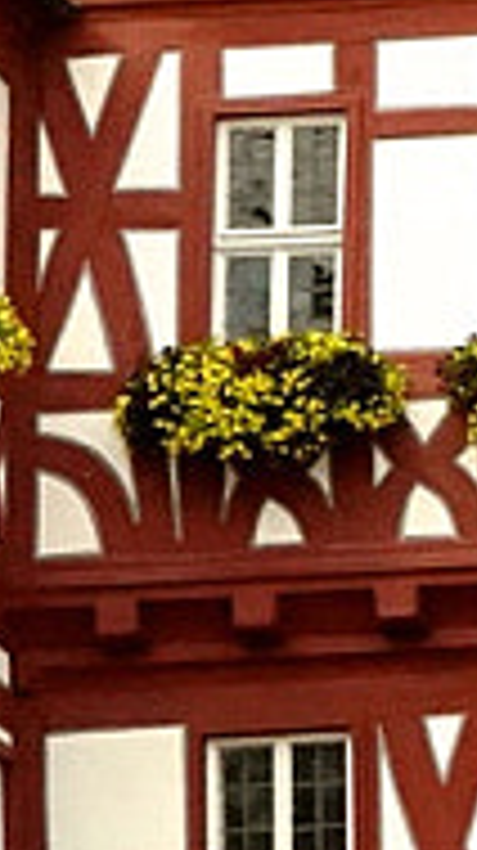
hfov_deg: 3.1
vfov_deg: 5.7
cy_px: 684
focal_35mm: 381
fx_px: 8586
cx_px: 1665
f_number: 14
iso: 2500
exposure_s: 1/250
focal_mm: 43
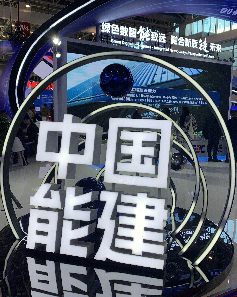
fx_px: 298
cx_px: 136
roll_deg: -2.2
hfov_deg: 43.2
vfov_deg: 52.8
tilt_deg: -5.2
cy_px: 148
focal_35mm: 34
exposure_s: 1/300
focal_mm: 4.25
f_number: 1.8
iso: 25
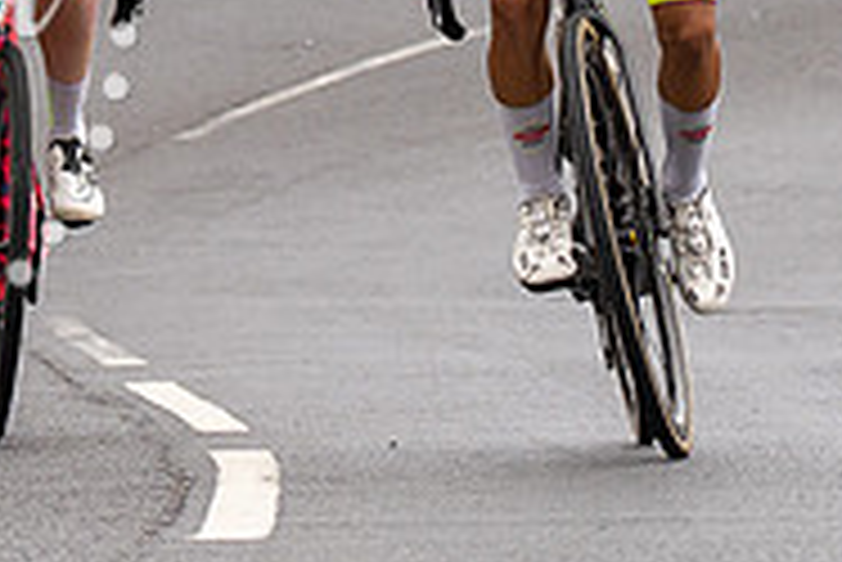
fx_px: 12827
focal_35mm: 548
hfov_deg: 3.8
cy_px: -930
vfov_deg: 2.5
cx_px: 446
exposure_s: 1/1000
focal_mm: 81
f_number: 3.5
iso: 320
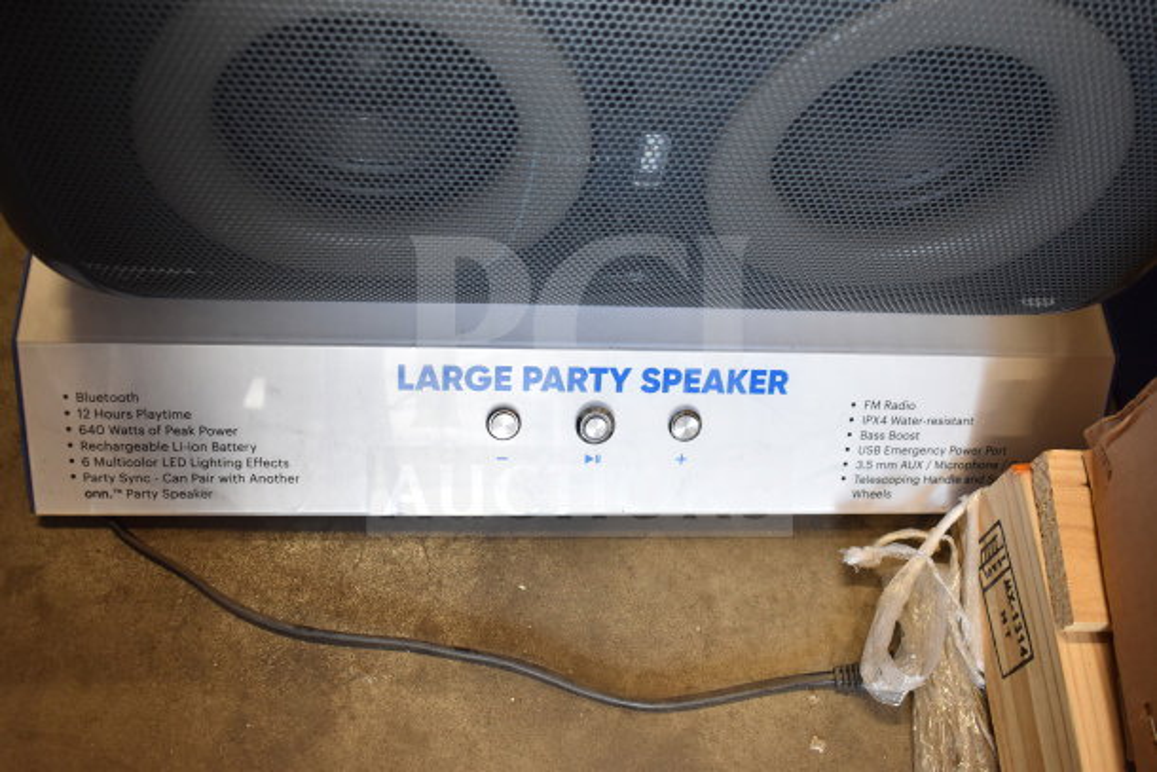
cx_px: 578
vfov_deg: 36.9
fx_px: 1157
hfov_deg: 53.1
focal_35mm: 36
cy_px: 386
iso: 900
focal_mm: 24
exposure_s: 1/40
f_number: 4
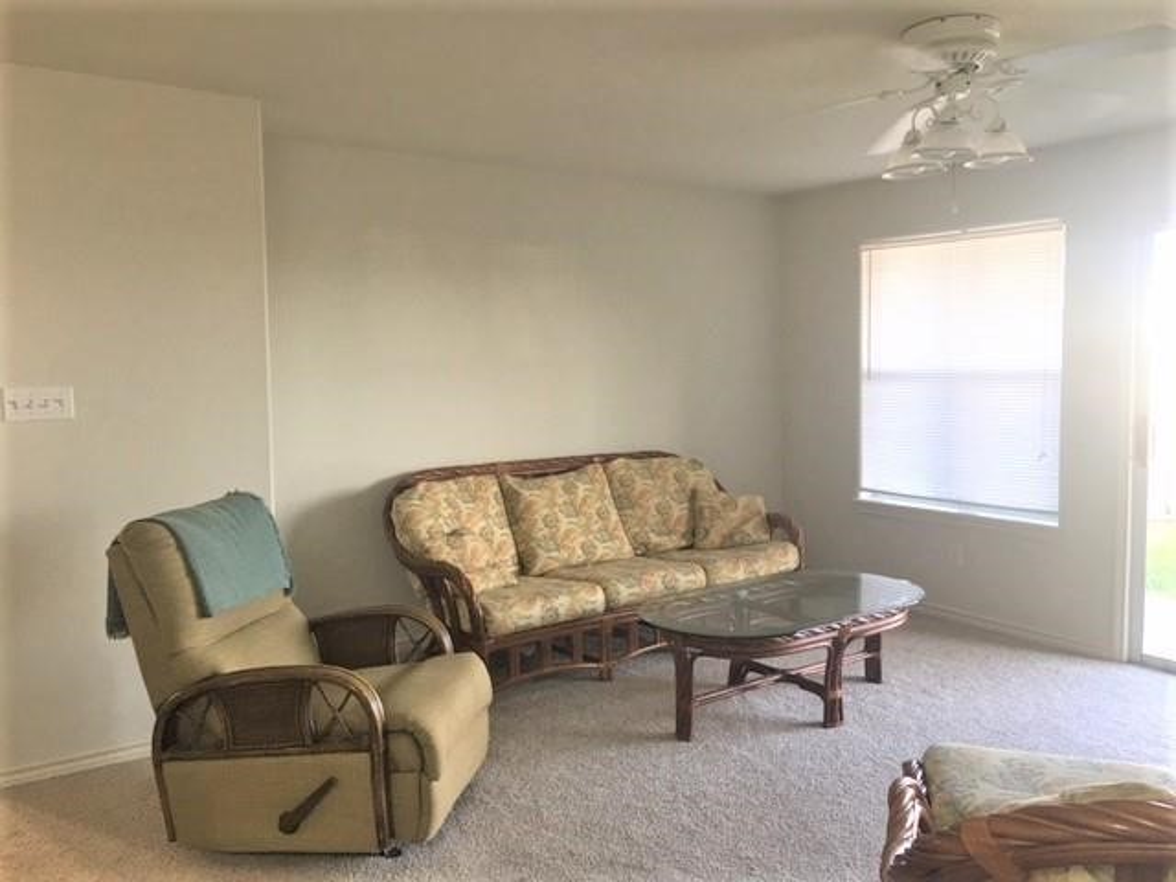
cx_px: 588
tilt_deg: -4.1
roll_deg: +0.3
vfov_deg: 48.2
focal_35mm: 29
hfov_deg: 61.7
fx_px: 985
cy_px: 441
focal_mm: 4.15
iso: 25
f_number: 2.2
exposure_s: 1/15
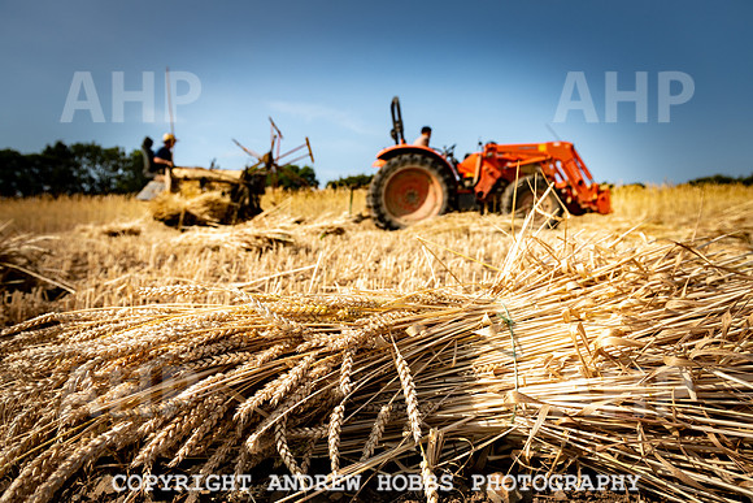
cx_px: 376
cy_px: 252
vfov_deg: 53.2
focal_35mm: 24
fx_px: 502
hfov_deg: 73.7
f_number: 5.6
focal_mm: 24
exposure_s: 1/1000
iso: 64
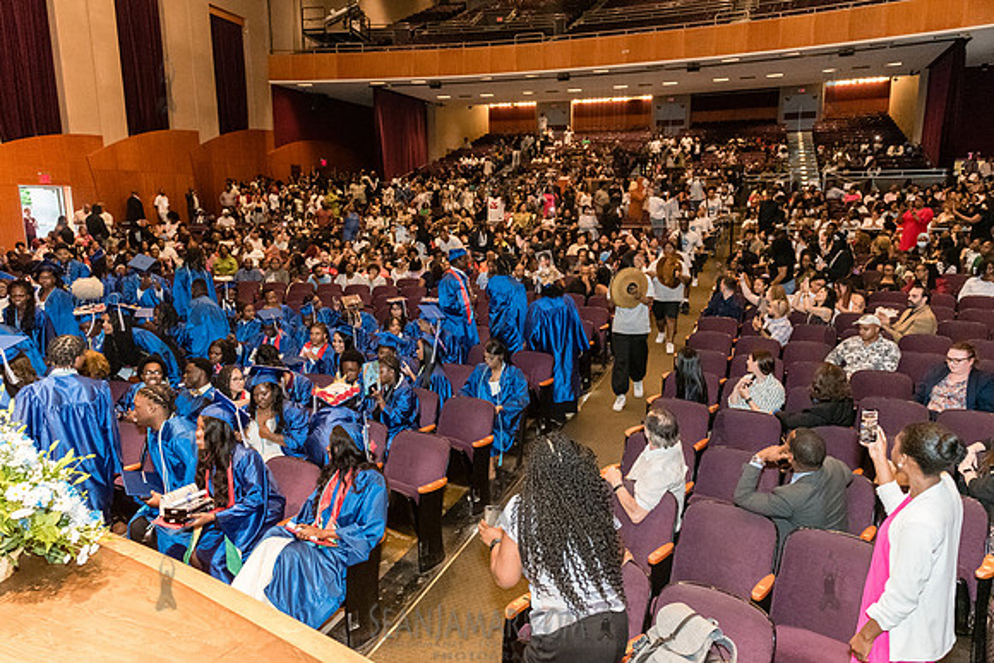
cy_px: 332
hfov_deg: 72.6
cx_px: 497
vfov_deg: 52.2
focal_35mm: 25
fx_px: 677
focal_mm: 24
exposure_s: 1/160
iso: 8000
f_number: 3.5
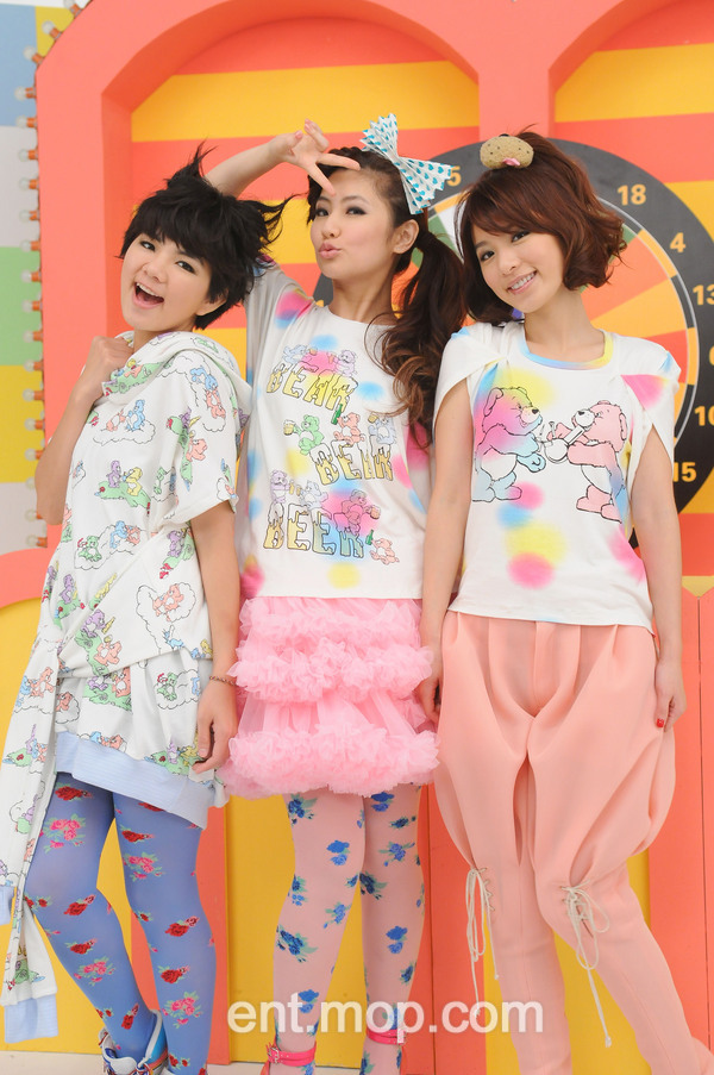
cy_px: 538
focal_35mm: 57
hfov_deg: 23.7
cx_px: 357
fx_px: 1700
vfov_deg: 35.1
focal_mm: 38
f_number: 4.5
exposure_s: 1/160
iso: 800
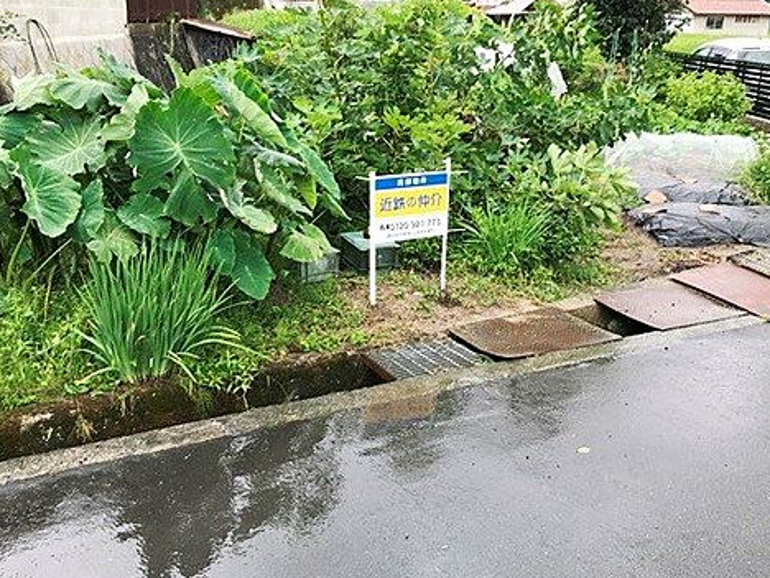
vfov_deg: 41.7
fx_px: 756
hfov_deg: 54.0
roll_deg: -1.7
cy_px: 255
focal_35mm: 34
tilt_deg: -15.2
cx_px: 385
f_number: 1.8
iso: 20
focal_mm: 3.99
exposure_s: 1/143
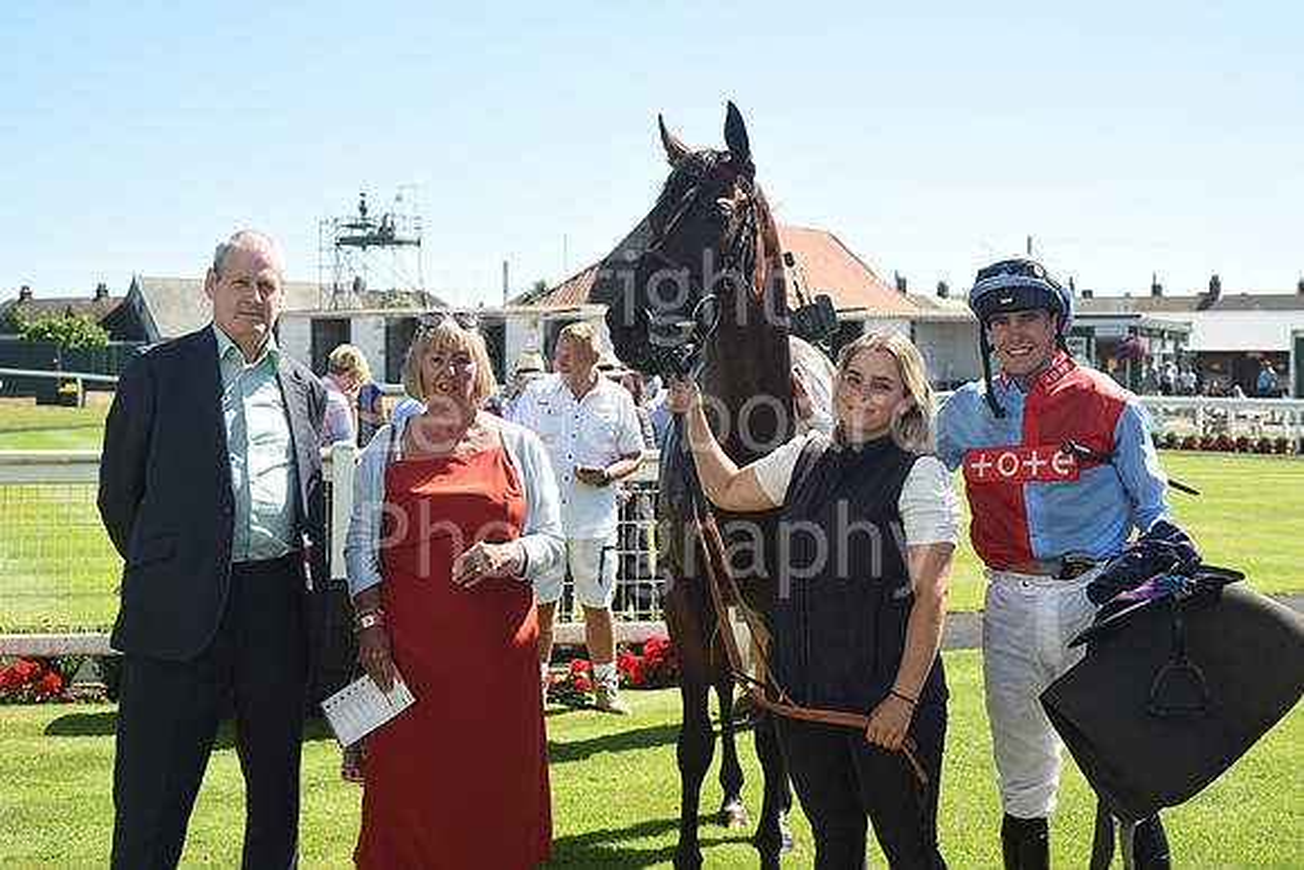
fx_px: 1811
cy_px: 435
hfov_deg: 39.6
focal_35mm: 50
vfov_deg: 27.0
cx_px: 652
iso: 500
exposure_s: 1/1250
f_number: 5.6
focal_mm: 50
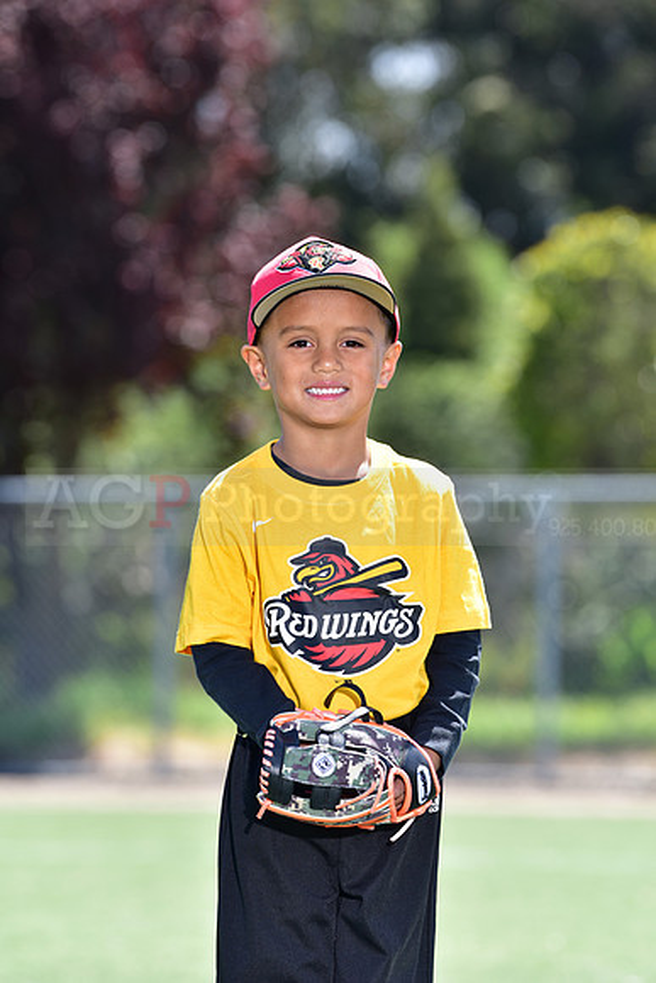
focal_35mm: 200
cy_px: 492
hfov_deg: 6.9
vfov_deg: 10.3
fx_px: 5463
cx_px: 328
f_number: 5
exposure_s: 1/200
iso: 80
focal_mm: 200
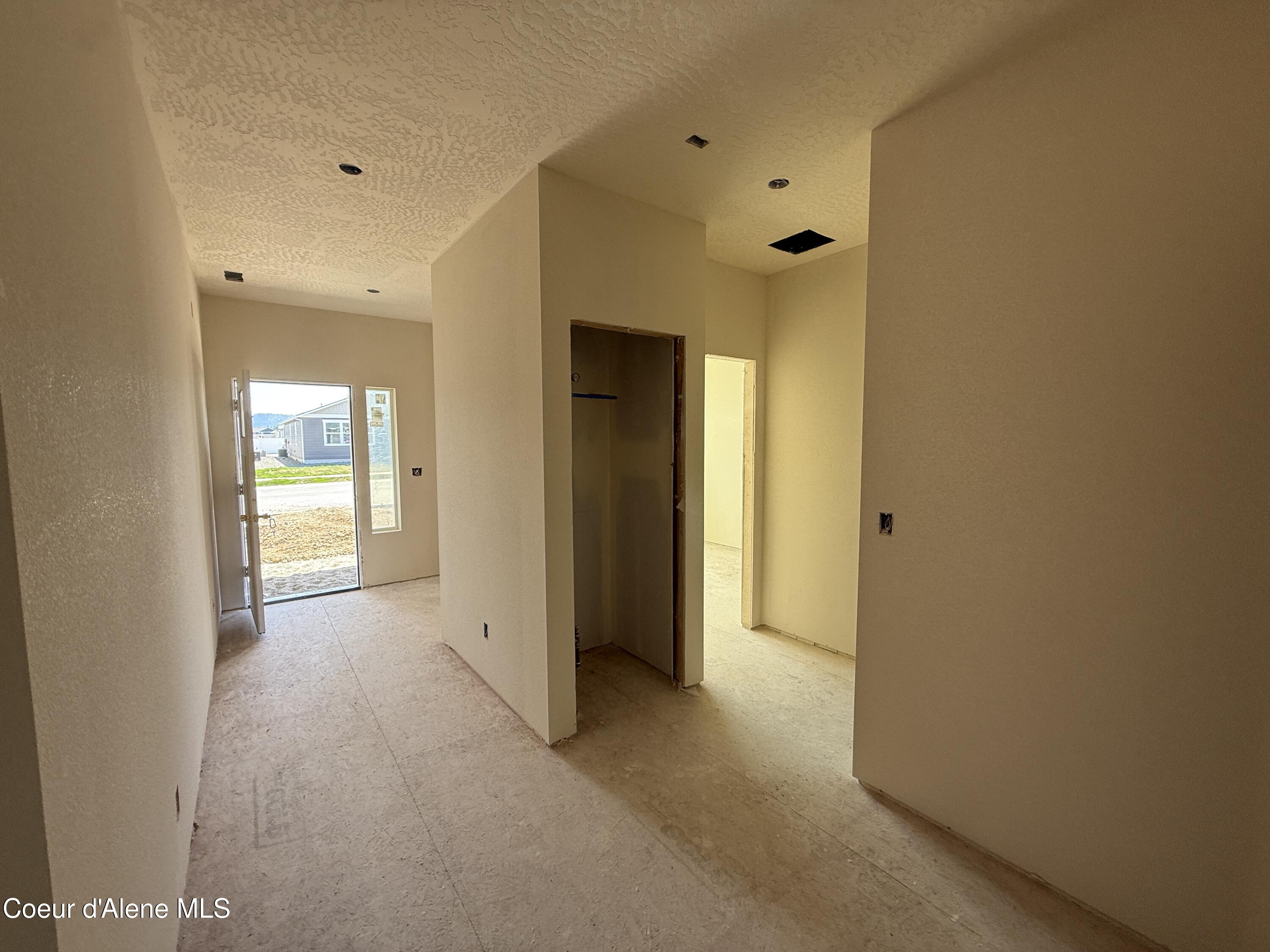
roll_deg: +0.7
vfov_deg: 85.7
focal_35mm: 14
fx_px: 514
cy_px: 476
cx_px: 635
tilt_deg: -3.0
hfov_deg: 102.1
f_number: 2.2
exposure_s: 1/99
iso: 80
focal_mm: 2.22
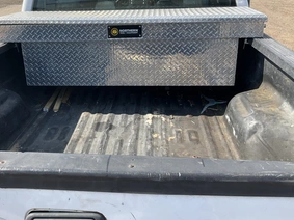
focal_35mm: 41
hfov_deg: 45.5
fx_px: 348
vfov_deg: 35.1
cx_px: 113
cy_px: 106
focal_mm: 3
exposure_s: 1/829
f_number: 1.8
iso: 25
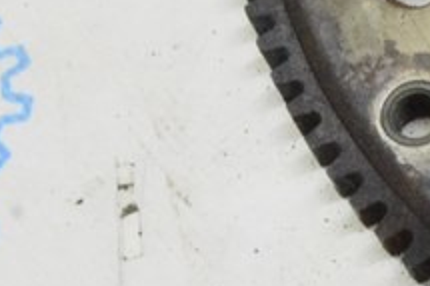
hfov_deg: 10.0
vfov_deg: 7.2
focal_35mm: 186
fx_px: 2220
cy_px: -207
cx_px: 944
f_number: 20
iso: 6400
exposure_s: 1/20
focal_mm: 26
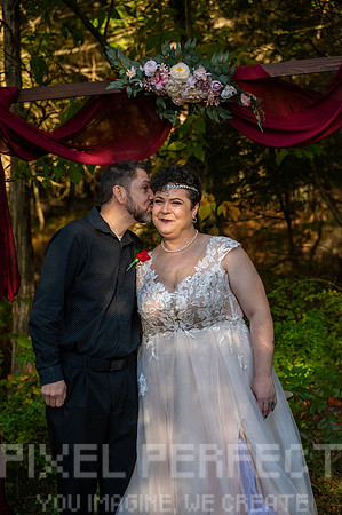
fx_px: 1071
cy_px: 258
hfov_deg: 18.1
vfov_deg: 27.0
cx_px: 171
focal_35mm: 75
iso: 6400
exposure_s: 1/5000
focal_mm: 75
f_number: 4
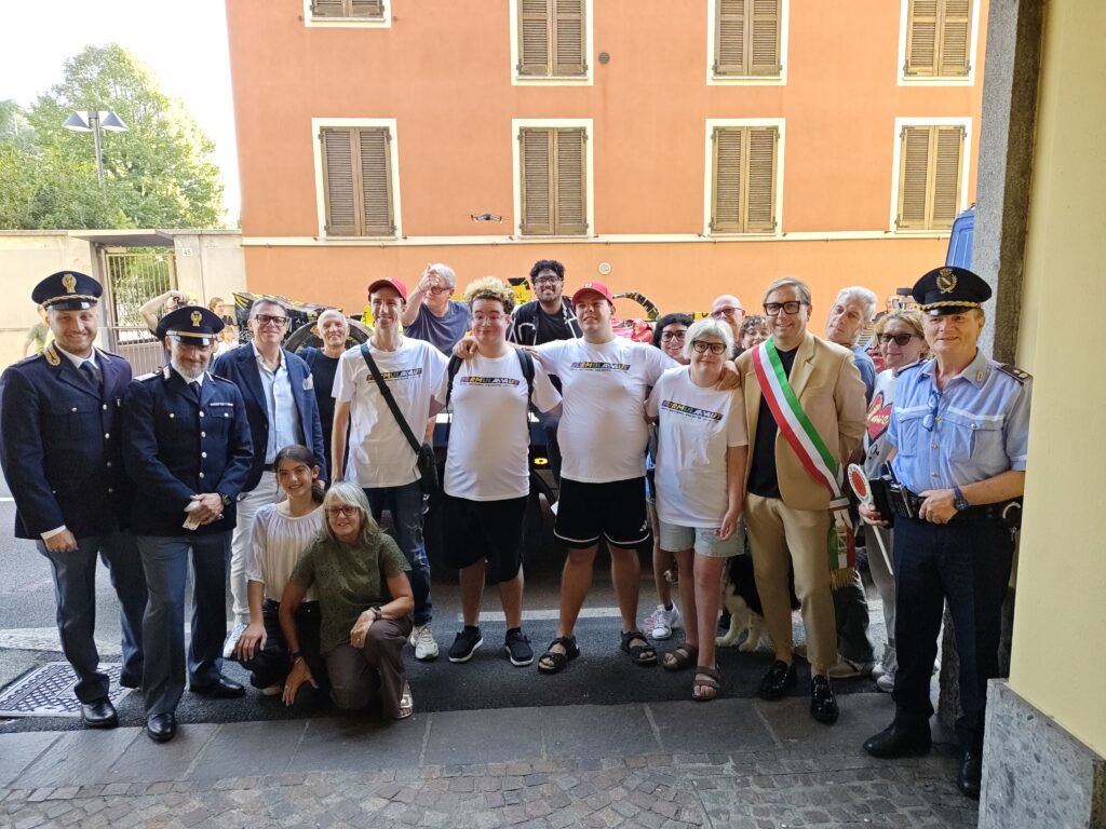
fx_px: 767
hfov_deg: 71.6
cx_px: 553
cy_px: 414
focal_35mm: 24
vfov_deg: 56.8
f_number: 1.8
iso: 466
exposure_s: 1/100
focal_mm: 5.56
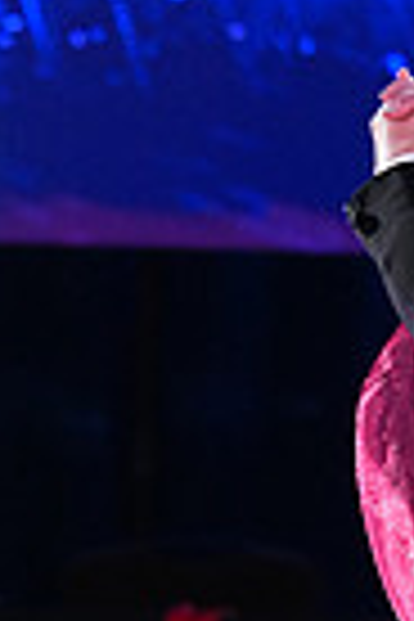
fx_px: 11712
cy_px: 1030
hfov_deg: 2.0
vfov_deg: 3.0
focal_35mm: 679
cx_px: 754
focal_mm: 161
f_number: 5
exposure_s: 1/250
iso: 4000
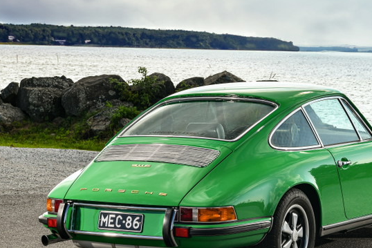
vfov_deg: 11.6
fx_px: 1220
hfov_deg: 17.2
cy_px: 134
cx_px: 311
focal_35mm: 118
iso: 250
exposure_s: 1/125
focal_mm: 62
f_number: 10
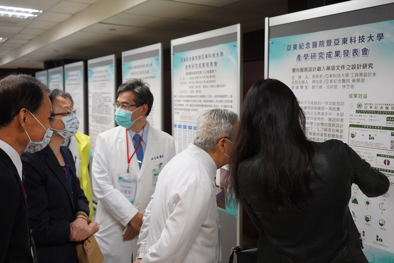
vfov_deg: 37.9
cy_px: 132
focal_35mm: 35
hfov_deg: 54.4
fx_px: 383
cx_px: 197
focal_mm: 35
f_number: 4
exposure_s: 1/160
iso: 2000
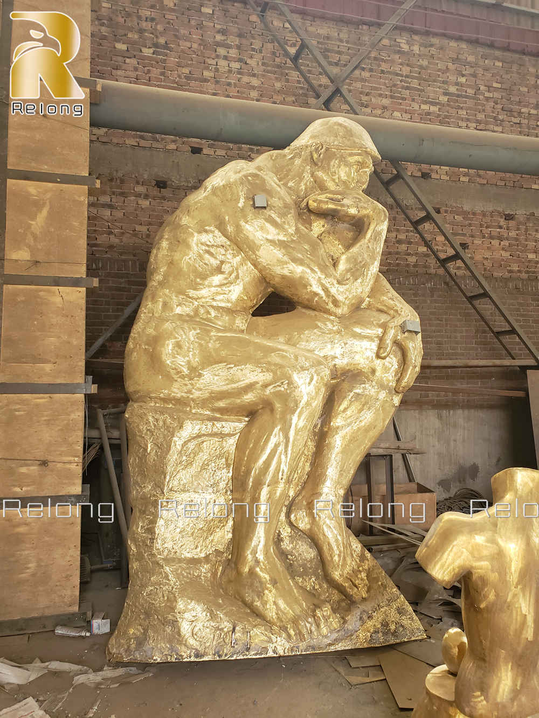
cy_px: 359
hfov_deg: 53.1
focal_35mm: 26
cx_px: 270
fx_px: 540
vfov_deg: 67.3
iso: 200
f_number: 2.4
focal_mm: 4.3
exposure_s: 1/60
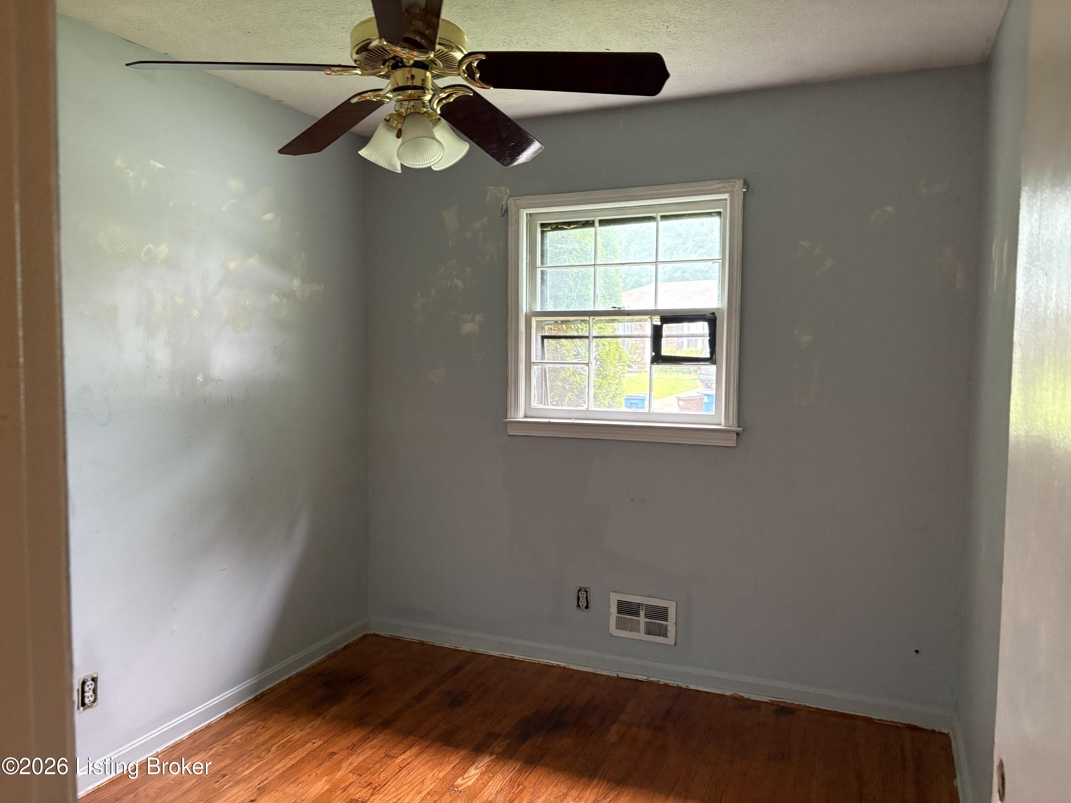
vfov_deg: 53.1
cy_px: 402
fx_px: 804
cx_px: 536
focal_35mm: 26
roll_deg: -0.7
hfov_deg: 67.3
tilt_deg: -3.6
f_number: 1.6
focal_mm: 5.96
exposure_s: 1/40
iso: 320
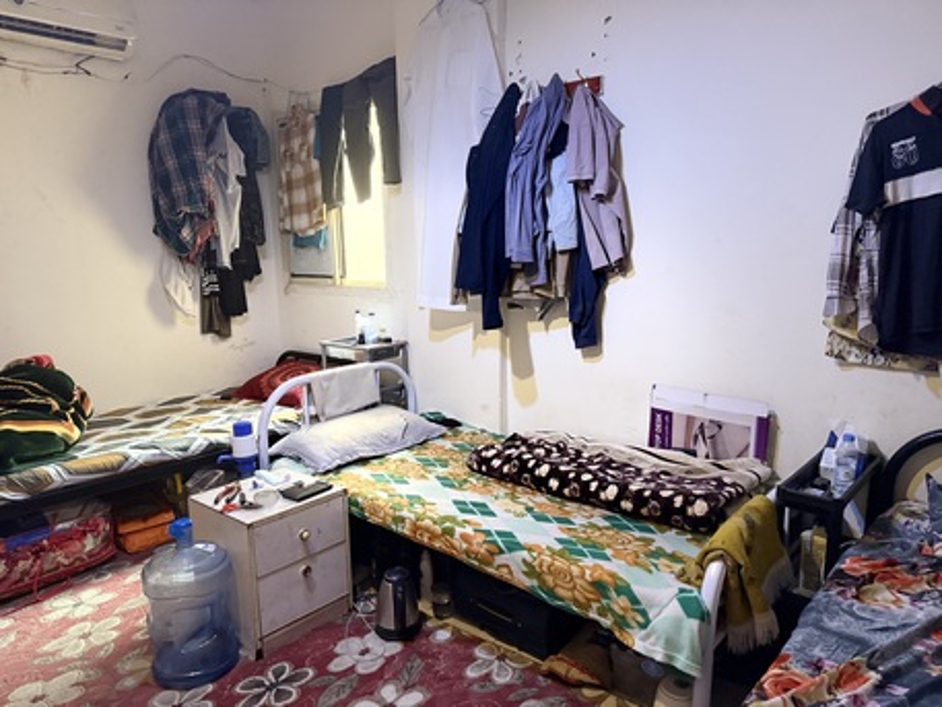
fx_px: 653
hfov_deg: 71.6
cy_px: 354
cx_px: 471
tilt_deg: -8.7
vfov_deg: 56.8
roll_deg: +1.2
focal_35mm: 24
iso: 800
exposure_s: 1/60
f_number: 1.78
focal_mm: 6.76
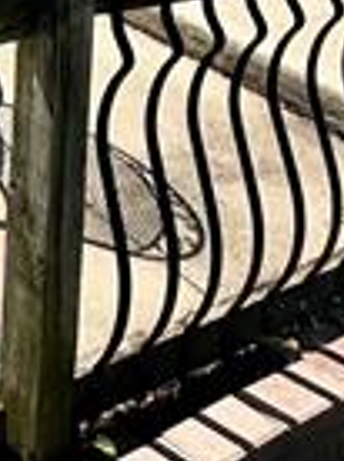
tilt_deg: +0.8
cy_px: -464
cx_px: -354
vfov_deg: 17.6
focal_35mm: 78
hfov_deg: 15.1
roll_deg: -3.0
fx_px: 1037
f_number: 2.2
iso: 50
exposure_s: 1/3125
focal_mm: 2.22
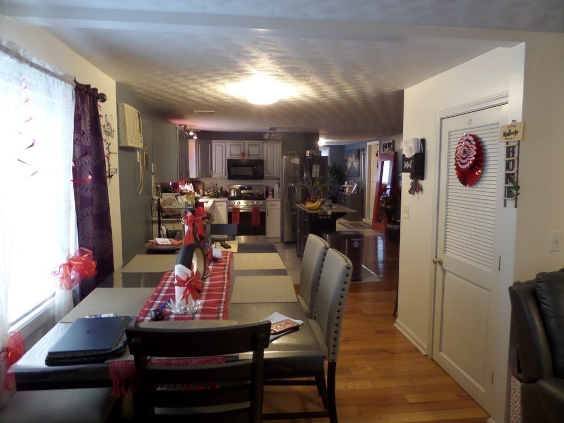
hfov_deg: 71.6
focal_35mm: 24
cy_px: 212
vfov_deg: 56.8
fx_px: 391
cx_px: 282
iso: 400
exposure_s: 1/20
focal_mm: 4
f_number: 3.2
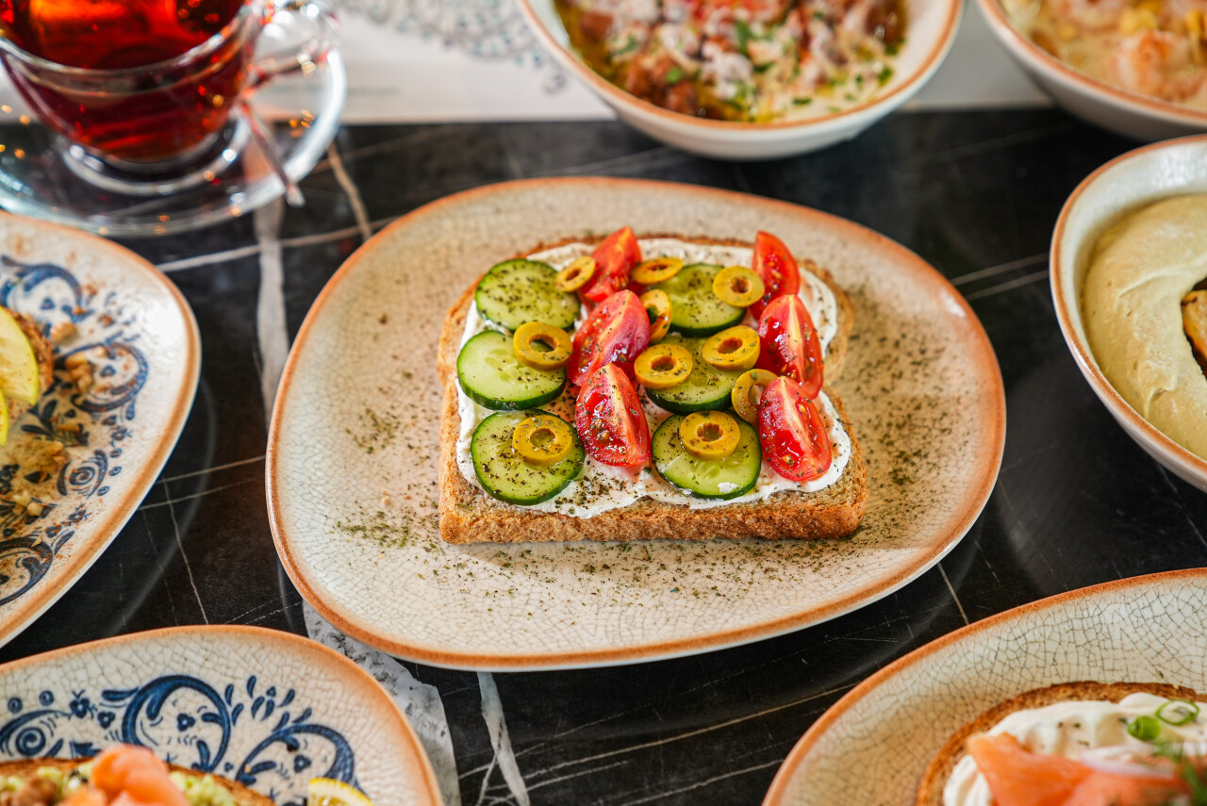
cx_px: 604
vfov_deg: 21.9
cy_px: 403
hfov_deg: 32.4
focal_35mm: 62
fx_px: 2080
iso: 500
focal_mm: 62
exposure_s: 1/100
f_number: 3.2
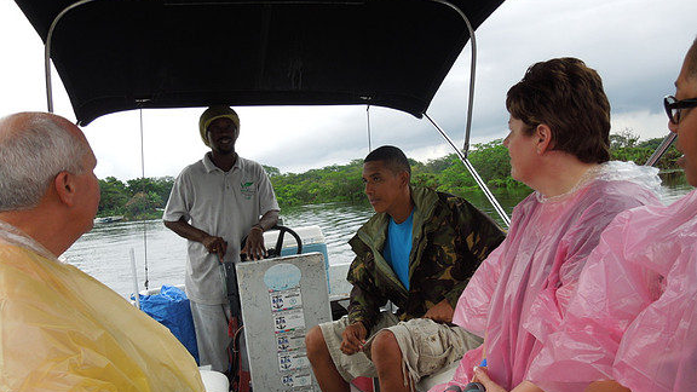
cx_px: 350
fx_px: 628
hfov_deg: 58.0
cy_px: 245
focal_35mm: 34
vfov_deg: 34.5
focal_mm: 5.6
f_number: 3.6
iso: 100
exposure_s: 1/160
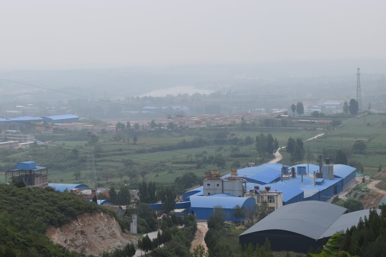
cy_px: 128
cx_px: 193
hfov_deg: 24.6
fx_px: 884
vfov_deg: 16.5
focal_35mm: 82
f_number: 10
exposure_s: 1/400
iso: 200
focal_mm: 55
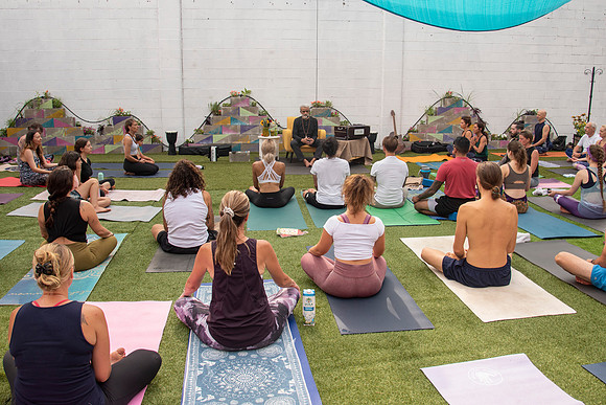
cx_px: 305
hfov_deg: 64.1
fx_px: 484
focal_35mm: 29
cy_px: 184
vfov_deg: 45.3
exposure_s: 1/400
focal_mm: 24
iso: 250
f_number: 5
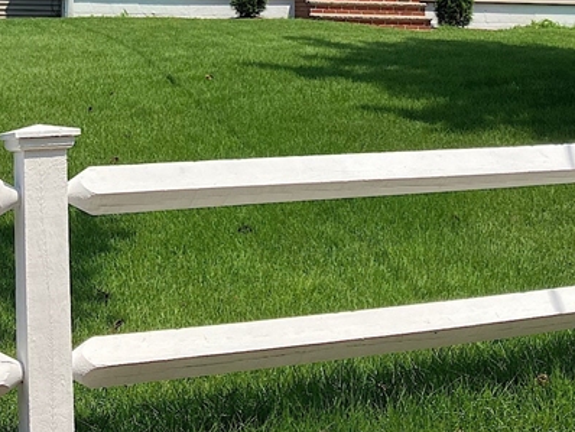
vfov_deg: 19.3
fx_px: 1197
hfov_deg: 26.9
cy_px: -91
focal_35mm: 72
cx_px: 211
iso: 32
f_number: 1.8
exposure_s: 1/2114
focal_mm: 3.99
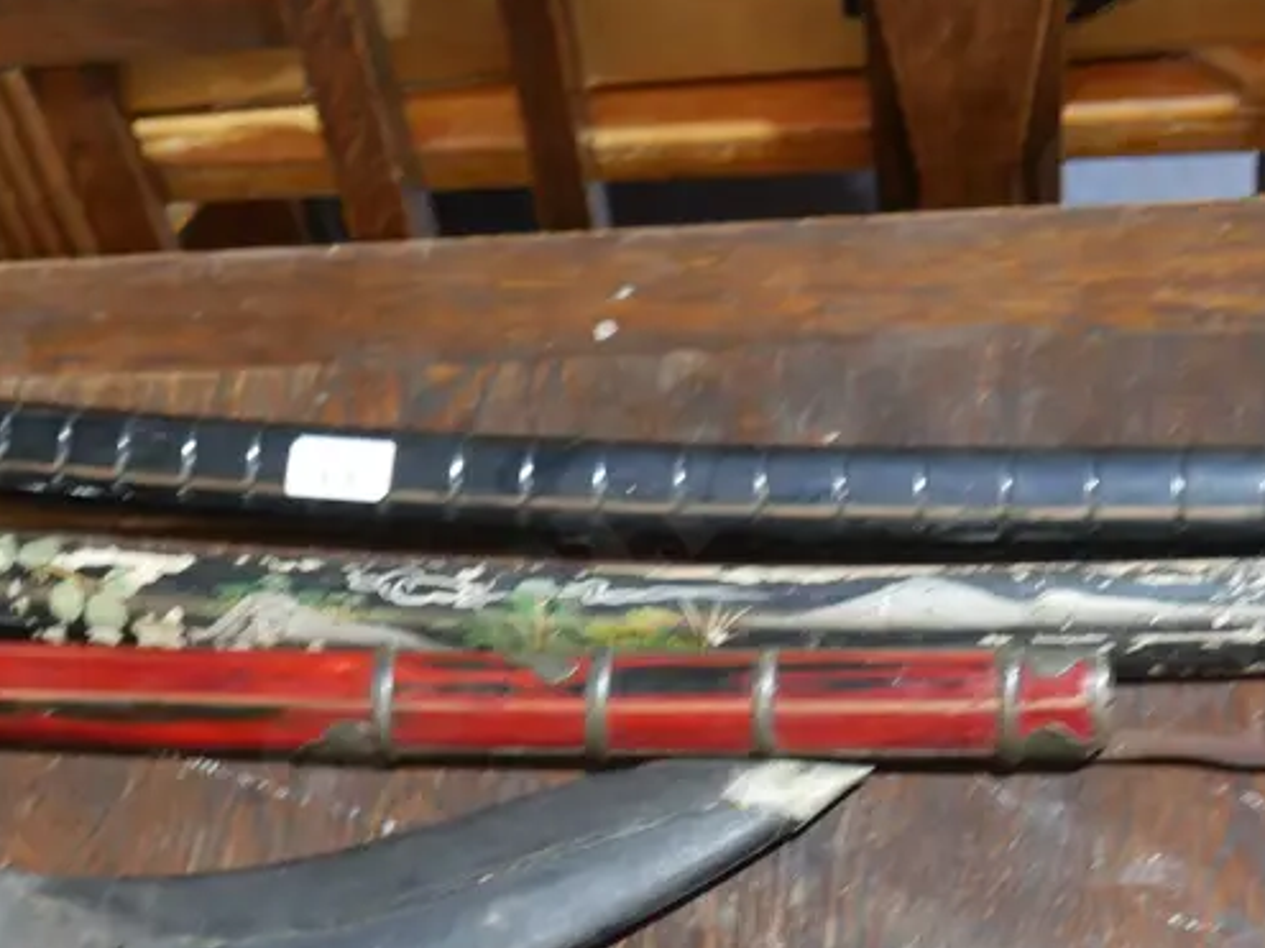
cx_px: 442
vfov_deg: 25.0
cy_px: 668
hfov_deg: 33.0
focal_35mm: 58
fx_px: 2119
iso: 640
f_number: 4
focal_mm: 14
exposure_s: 1/60
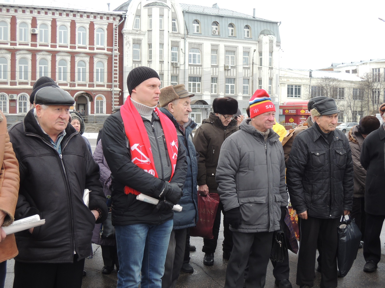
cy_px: 144
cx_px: 192
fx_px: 556
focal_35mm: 50
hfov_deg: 38.2
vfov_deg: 29.1
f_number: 3.7
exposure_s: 1/100
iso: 100
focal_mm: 9
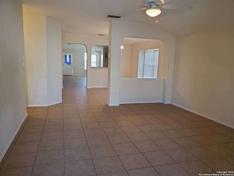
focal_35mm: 26
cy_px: 88
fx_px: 176
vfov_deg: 53.1
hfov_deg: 67.3
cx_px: 117
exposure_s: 1/59
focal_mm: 4.3
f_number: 2.4
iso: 200
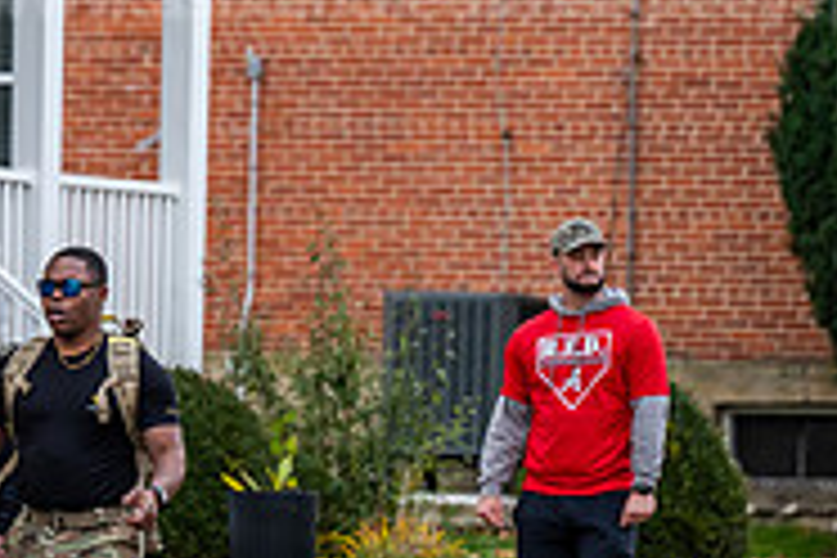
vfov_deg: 2.6
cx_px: -225
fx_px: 12322
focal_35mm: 530
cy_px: 92
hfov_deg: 3.9
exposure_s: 1/640
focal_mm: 170
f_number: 4
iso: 640
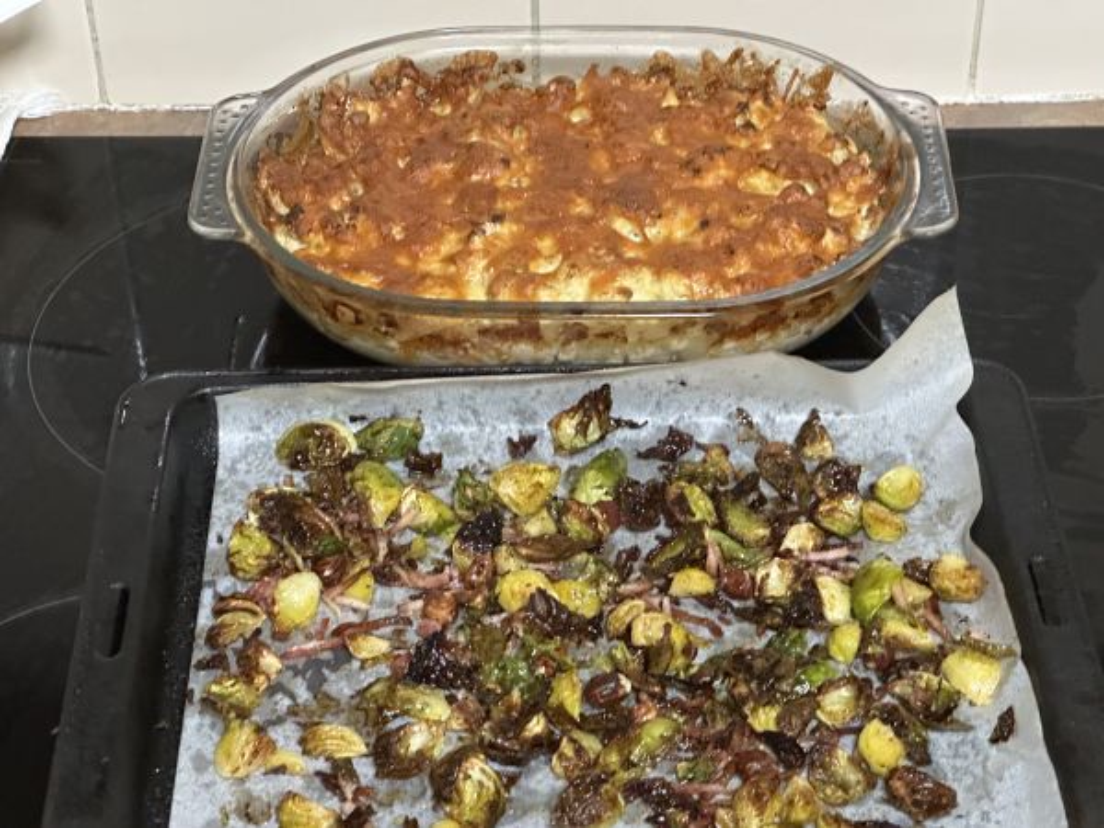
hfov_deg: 25.3
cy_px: 414
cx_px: 552
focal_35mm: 77
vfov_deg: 19.1
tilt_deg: -39.0
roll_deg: +0.7
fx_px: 2456
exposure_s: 1/34
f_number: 2.8
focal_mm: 9
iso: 1000
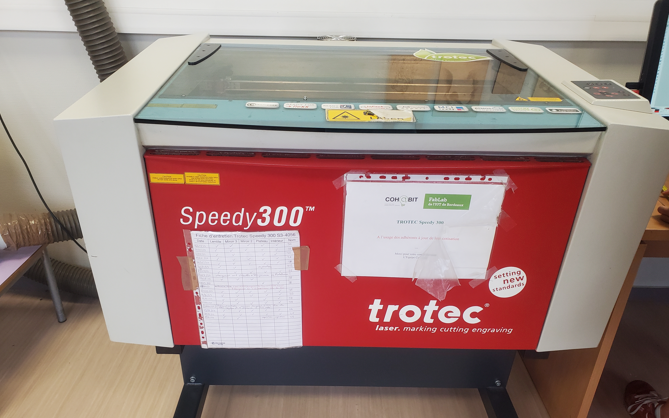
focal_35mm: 28
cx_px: 336
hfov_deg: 66.5
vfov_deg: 44.3
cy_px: 247
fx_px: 510
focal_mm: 4.3
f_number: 2.4
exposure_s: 1/100
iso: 200
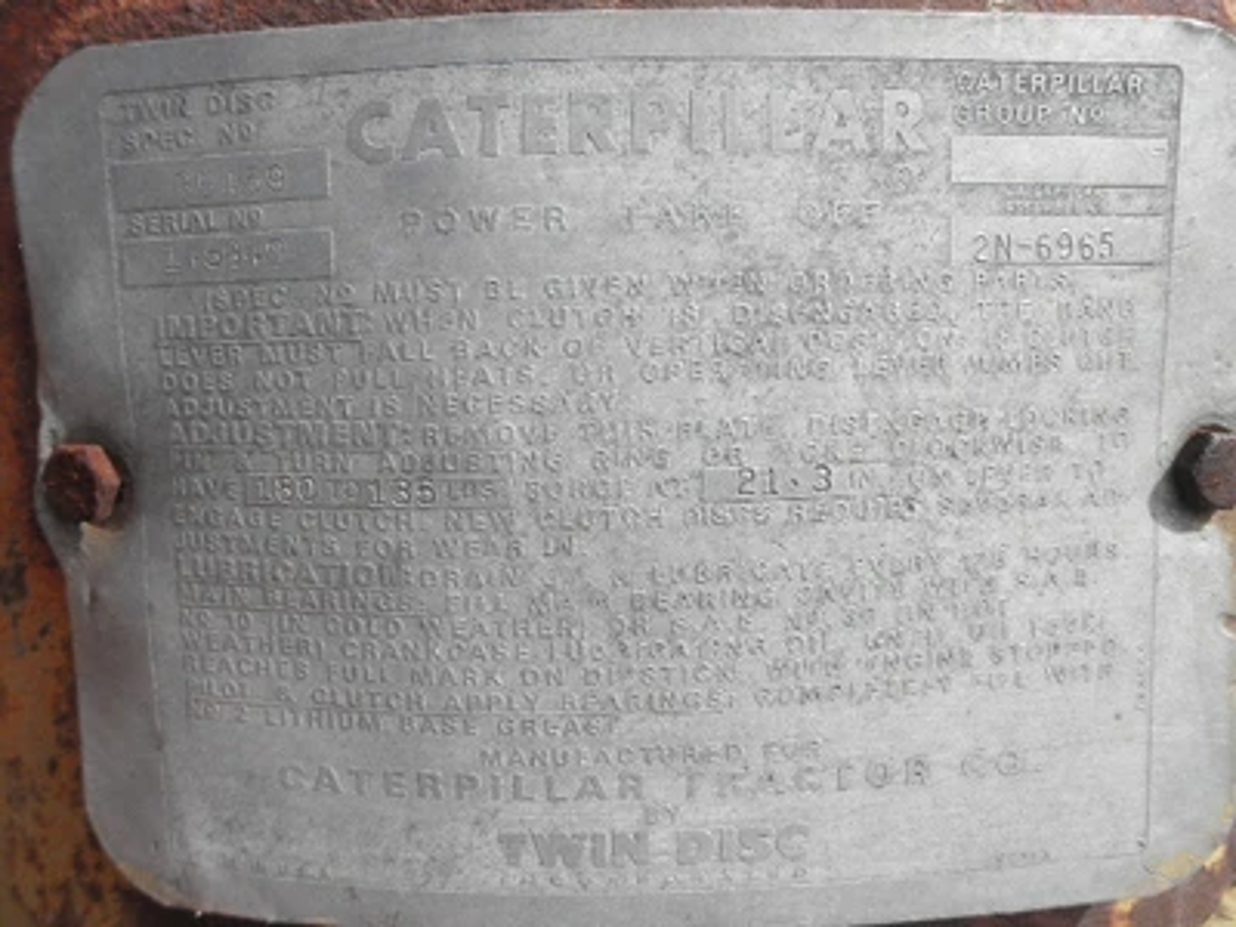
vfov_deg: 49.7
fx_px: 1000
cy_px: 464
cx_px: 618
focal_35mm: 28
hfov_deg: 63.4
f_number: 8.5
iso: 64
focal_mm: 5
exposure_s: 1/80
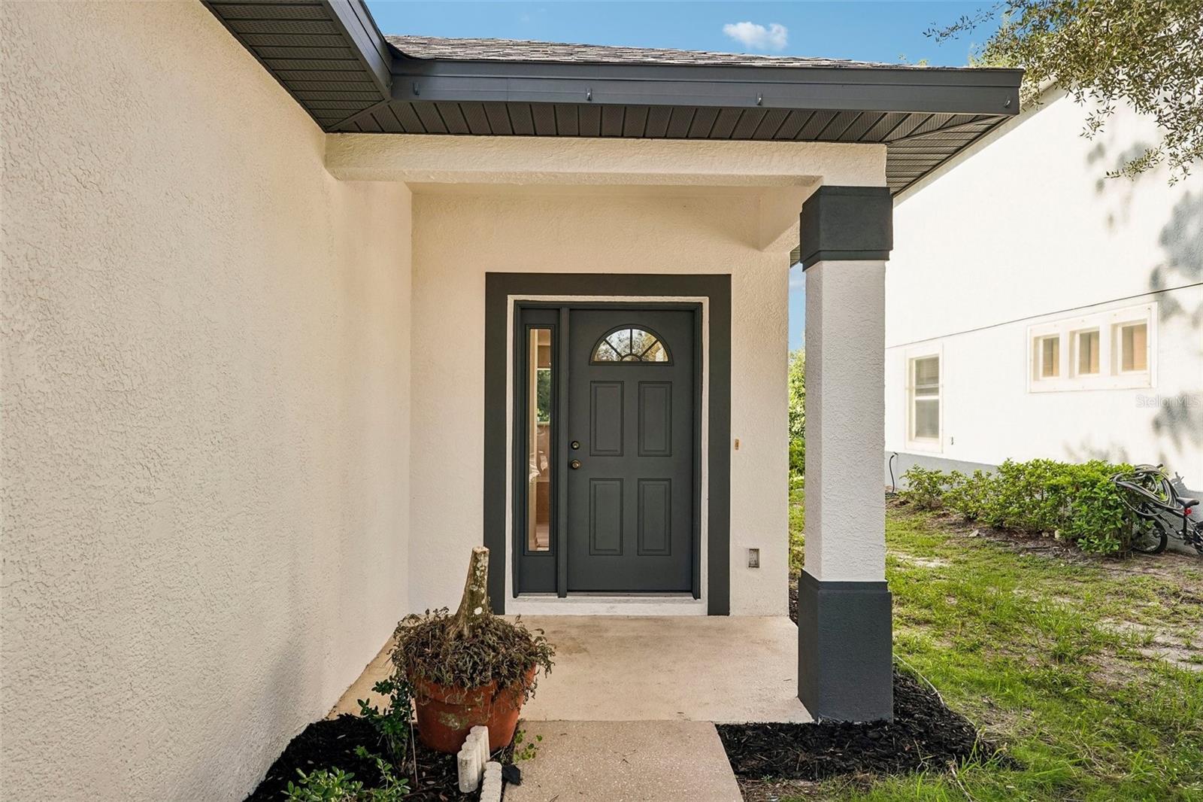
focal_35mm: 24
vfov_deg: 53.1
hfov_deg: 73.8
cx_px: 602
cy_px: 401
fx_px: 802
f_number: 8
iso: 400
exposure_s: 1/125
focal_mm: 24
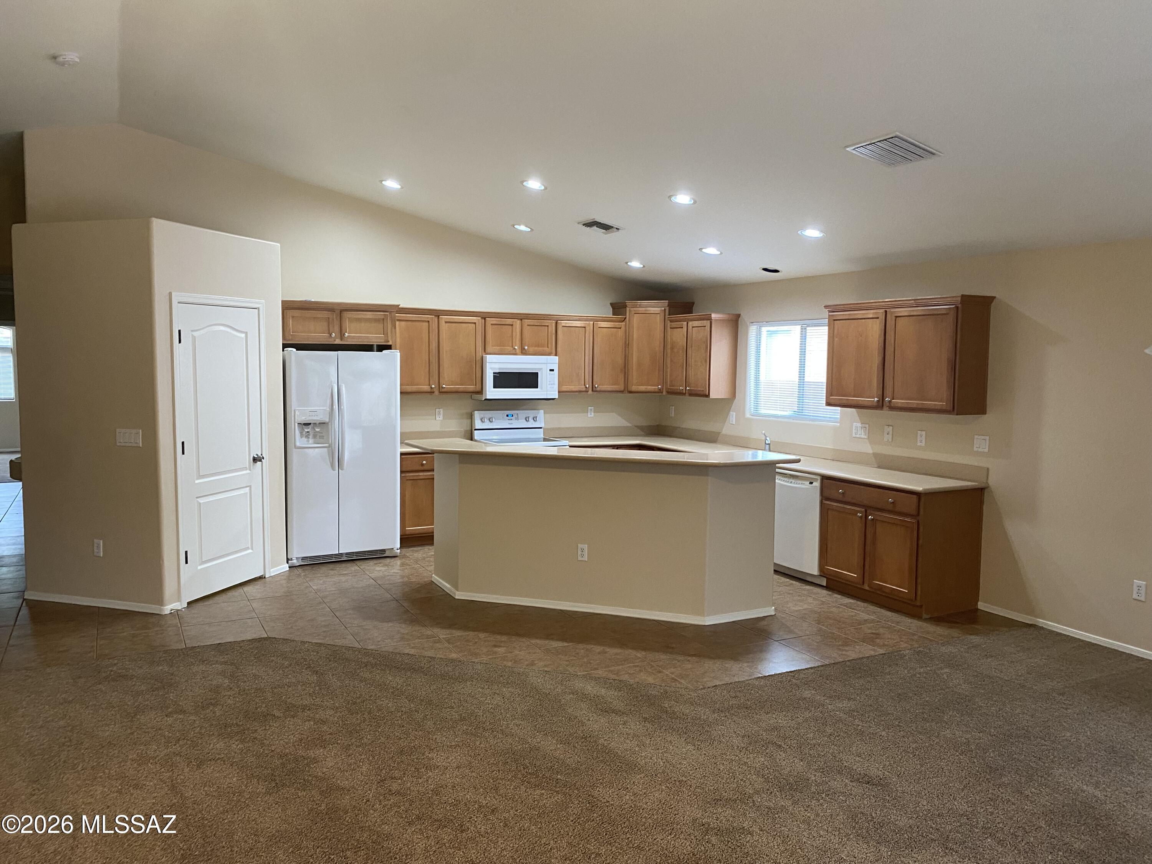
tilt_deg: -6.0
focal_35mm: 26
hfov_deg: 67.3
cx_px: 576
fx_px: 865
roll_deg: -0.4
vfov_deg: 53.1
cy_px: 432
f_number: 1.8
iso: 200
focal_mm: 4.25
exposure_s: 1/60
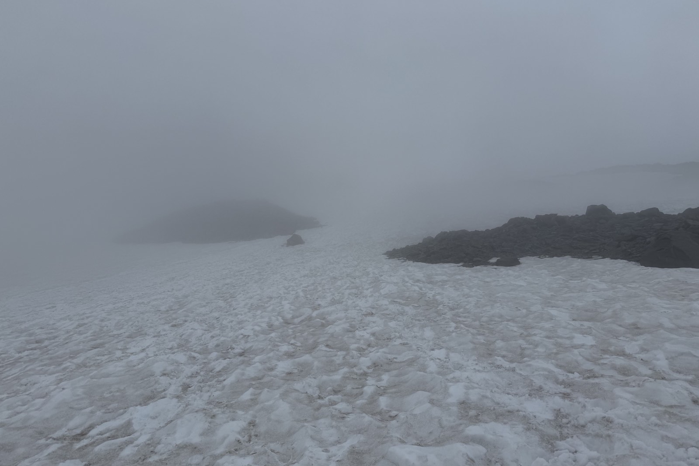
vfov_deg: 51.2
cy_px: 214
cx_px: 350
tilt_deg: +17.0
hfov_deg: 71.5
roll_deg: -2.4
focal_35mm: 25
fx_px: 485
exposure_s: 1/14286
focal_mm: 6.76
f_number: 1.78
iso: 80
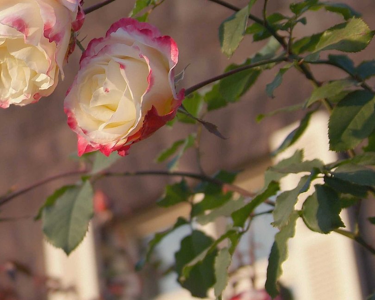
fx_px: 1110
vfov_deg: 15.3
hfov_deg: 18.5
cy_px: 236
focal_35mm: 100
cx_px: -30
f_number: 2.8
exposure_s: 1/1000
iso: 200
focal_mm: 28
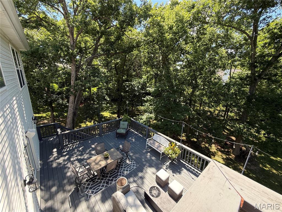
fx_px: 114
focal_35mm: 14
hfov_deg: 102.1
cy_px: 106
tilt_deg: -15.1
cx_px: 141
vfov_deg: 85.7
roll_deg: -2.9
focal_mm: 2.22
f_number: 2.2
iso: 64
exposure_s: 1/166
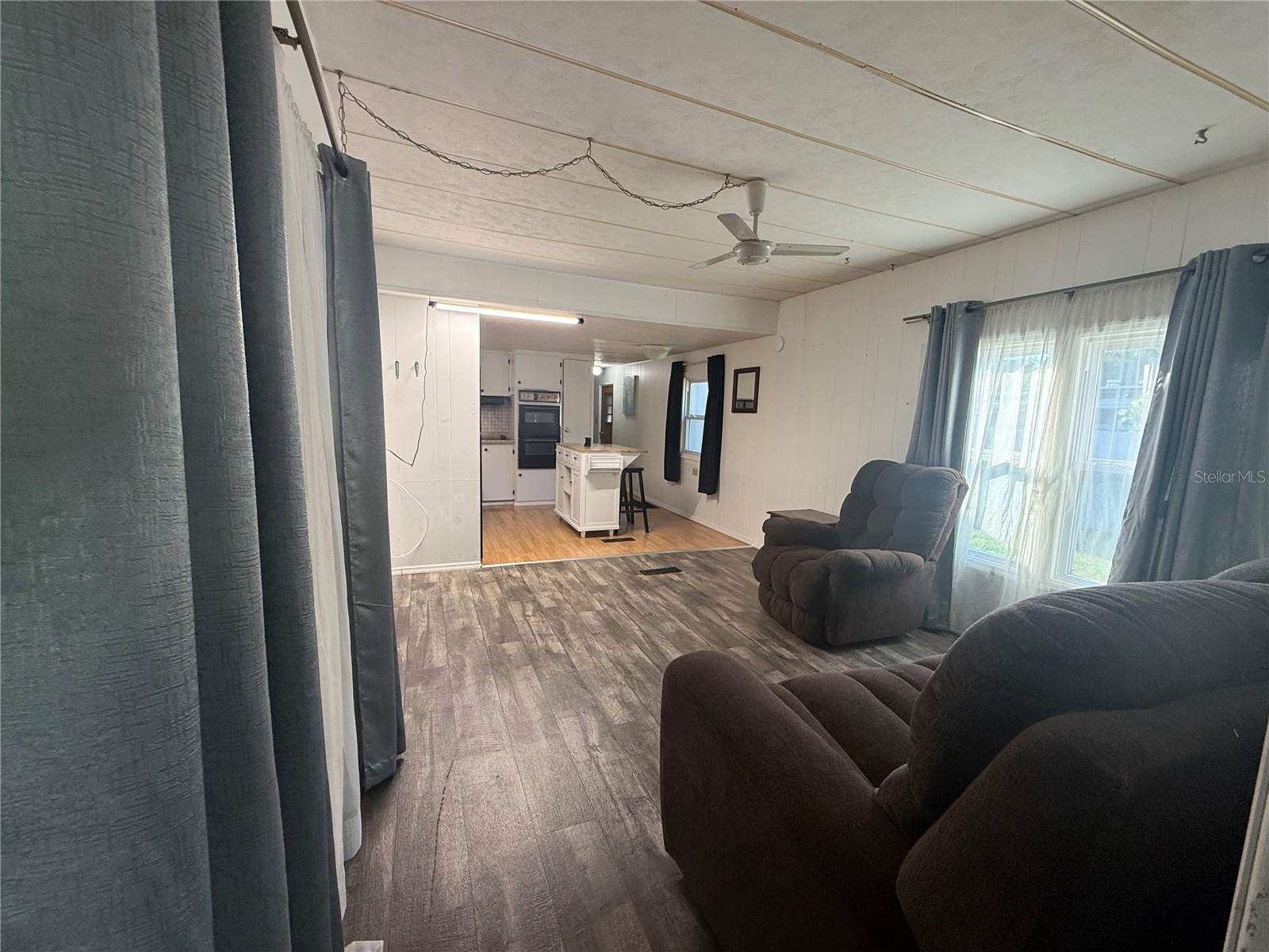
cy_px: 476
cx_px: 634
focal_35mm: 14
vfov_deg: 85.7
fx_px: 513
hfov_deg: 102.1
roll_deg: -1.8
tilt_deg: -6.5
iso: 200
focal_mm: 2.22
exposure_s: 1/120
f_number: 2.2
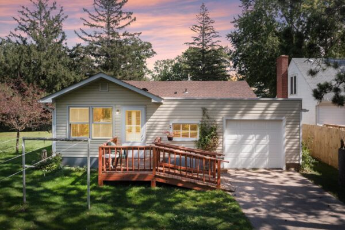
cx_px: 172
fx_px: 268
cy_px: 115
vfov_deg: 46.4
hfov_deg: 65.5
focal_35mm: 28
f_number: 6.3
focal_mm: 10.26
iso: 100
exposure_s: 1/240
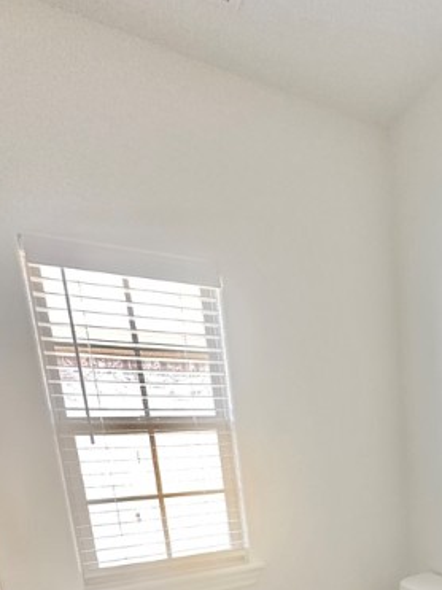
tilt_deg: -12.5
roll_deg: +2.7
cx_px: 445
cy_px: 531
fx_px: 494
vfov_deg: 53.9
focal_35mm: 29
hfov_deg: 41.7
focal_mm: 2.22
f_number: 2.2
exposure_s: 1/99
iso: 200
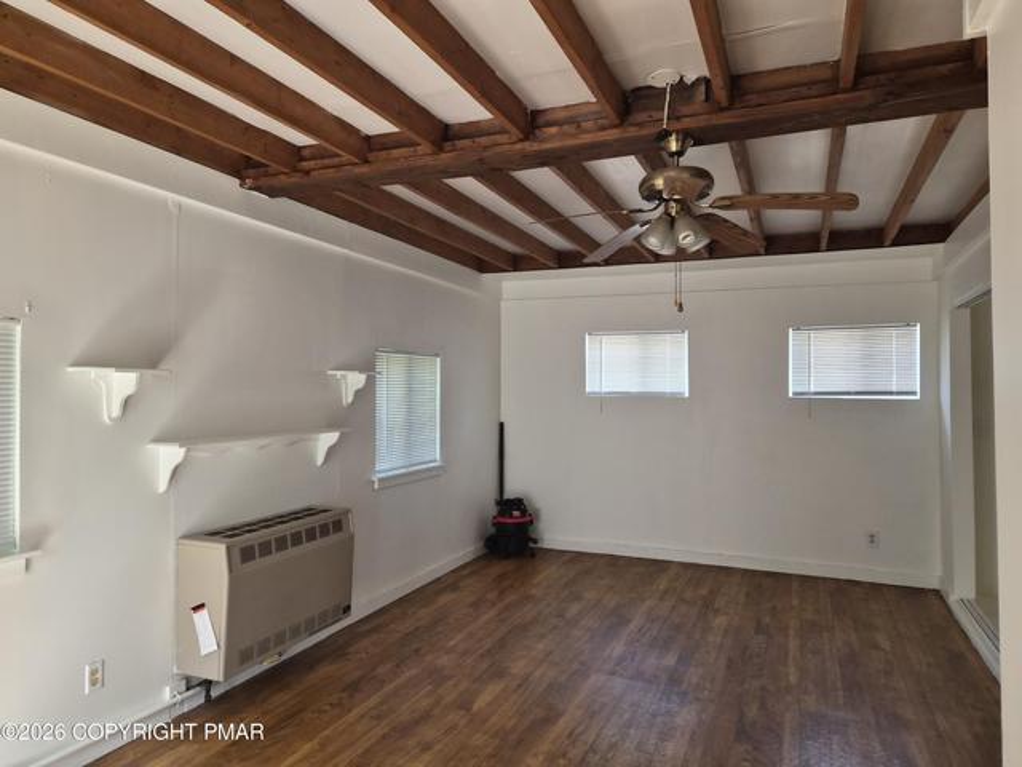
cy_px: 384
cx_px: 511
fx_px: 679
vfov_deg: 58.9
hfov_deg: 73.9
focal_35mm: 23
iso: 320
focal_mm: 5.4
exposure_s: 1/120
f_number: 1.8
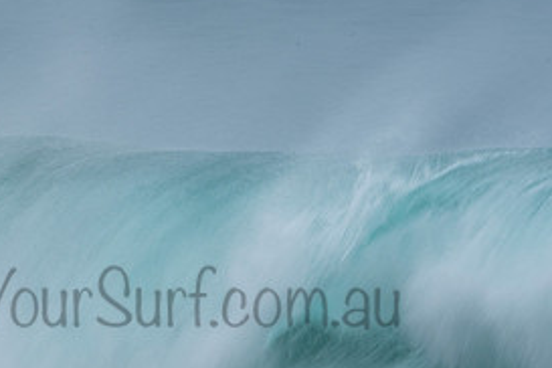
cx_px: 186
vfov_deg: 0.9
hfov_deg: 1.3
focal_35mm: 1594
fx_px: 24439
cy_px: 280
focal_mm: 500
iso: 100
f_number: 25
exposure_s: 1/25
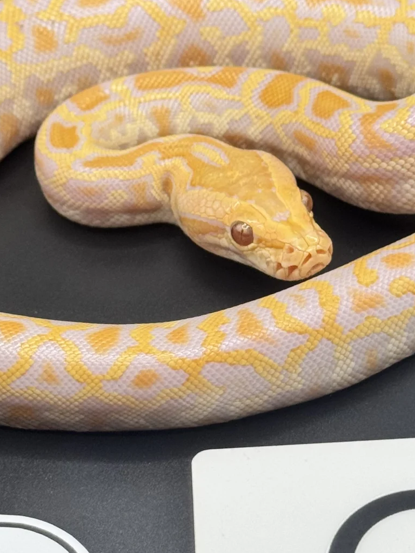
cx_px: 244
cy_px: 310
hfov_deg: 12.3
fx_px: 1918
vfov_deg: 16.4
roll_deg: +3.0
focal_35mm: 120
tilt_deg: -44.0
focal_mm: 6.76
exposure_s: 1/100
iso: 80
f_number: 1.78
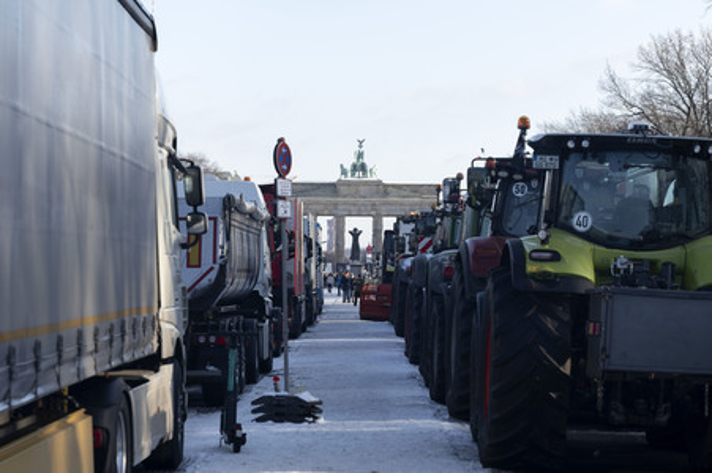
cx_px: 356
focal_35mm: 94
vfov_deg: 14.5
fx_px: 1858
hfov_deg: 21.7
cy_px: 236
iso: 125
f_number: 5
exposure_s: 1/320
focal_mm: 63.3
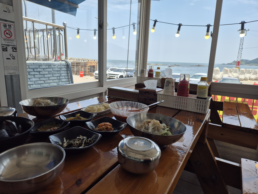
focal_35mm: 23
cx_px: 129
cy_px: 97
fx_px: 171
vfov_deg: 58.9
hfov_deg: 73.9
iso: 25
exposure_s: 1/1260
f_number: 1.8
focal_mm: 5.4
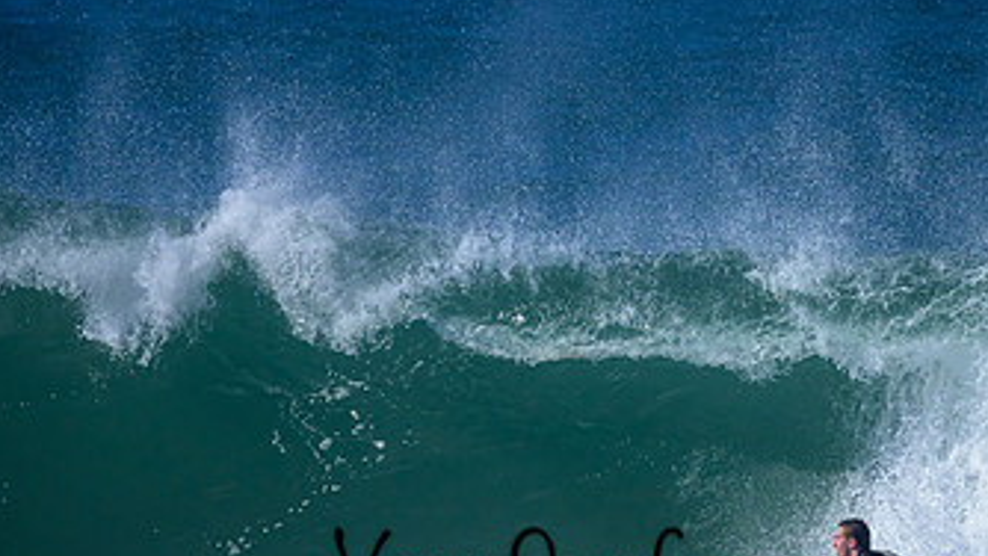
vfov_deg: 0.8
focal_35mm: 1456
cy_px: 549
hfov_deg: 1.5
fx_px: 38150
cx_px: 639
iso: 1800
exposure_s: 1/2000
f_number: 6.3
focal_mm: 800
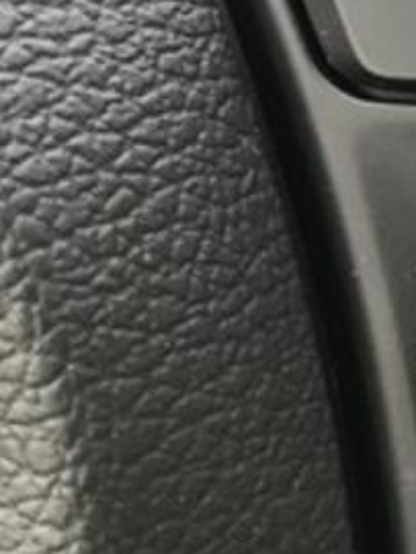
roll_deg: +0.7
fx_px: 1696
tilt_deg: -32.3
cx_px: 656
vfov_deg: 18.5
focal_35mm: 106
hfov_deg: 13.1
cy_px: 359
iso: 20
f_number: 1.8
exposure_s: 1/30
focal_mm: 3.99
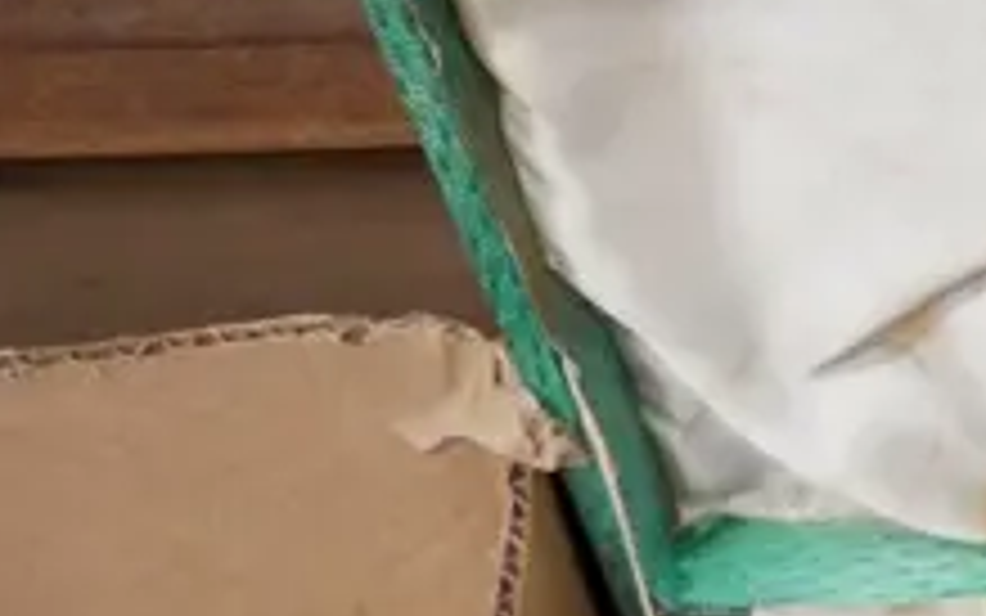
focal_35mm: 149
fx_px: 4005
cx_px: 1720
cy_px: 1659
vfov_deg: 7.9
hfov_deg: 12.9
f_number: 4
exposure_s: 1/60
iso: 2000
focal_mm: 15
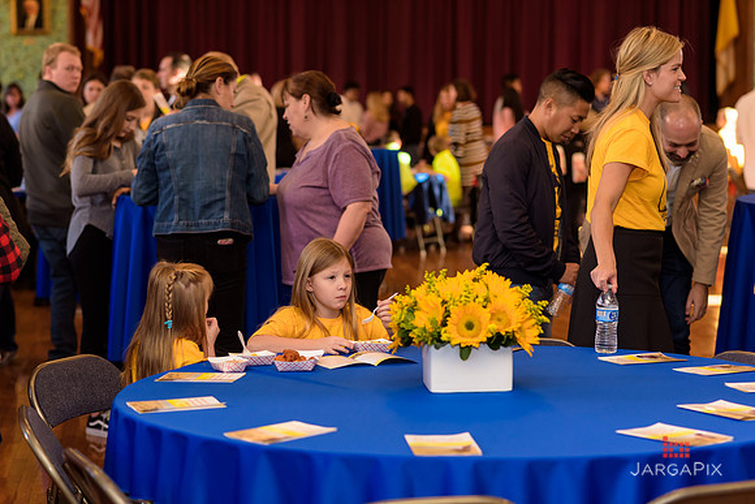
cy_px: 252
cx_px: 378
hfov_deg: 23.9
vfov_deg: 16.1
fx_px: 1783
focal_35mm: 85
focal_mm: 85
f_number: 3.2
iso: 320
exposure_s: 1/160
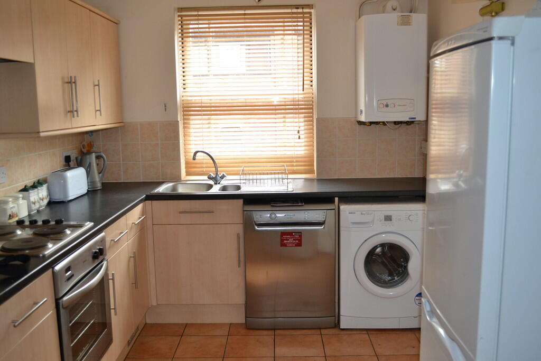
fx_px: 496
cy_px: 180
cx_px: 270
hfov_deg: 57.2
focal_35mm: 33
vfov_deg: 40.0
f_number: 4
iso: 400
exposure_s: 1/60
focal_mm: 22
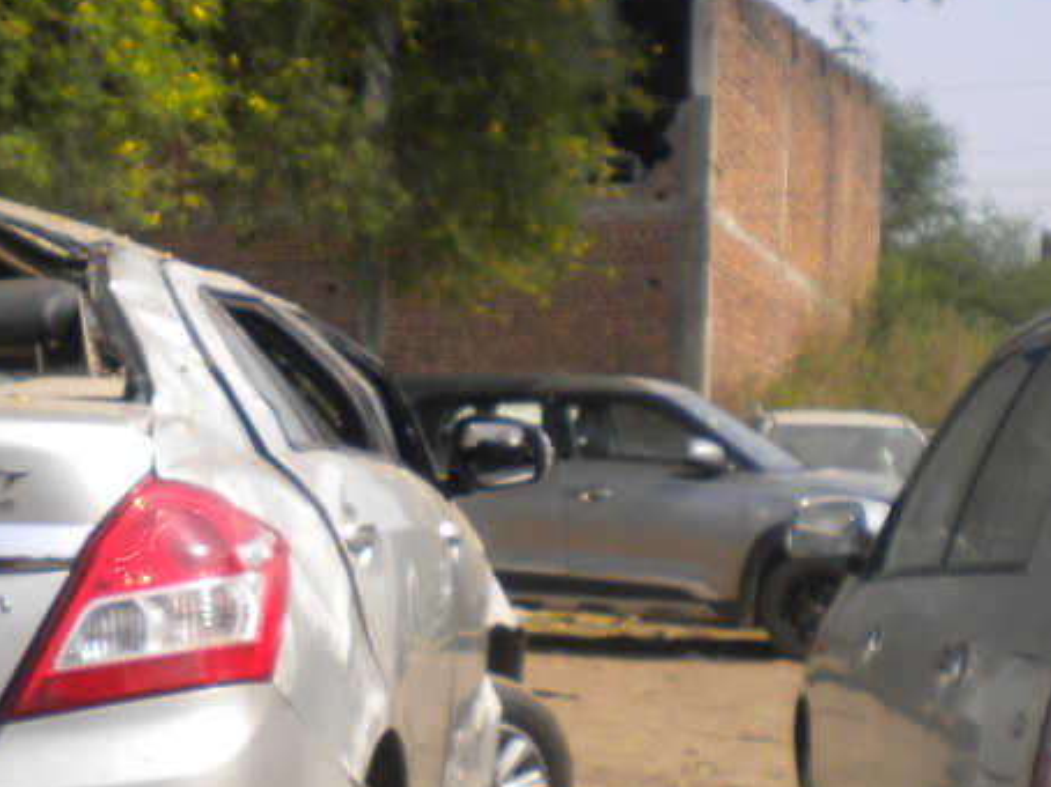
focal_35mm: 79
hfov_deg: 24.2
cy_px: 650
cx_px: 162
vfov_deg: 18.4
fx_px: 2397
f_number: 4.6
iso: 80
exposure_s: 1/473
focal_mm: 6.3
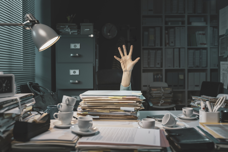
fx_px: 222
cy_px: 76
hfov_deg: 54.4
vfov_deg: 37.9
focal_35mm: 35
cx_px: 114
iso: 100
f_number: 2.8
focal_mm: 35
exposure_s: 1/60
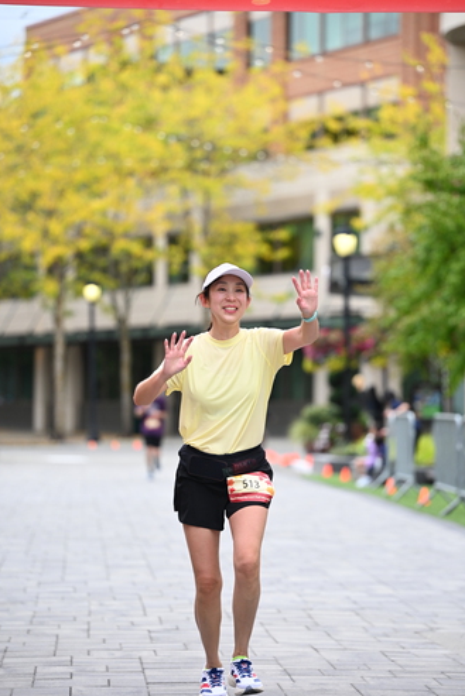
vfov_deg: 14.1
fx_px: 2807
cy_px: 366
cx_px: 247
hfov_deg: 9.5
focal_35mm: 145
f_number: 2.8
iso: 640
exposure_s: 1/2000
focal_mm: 130
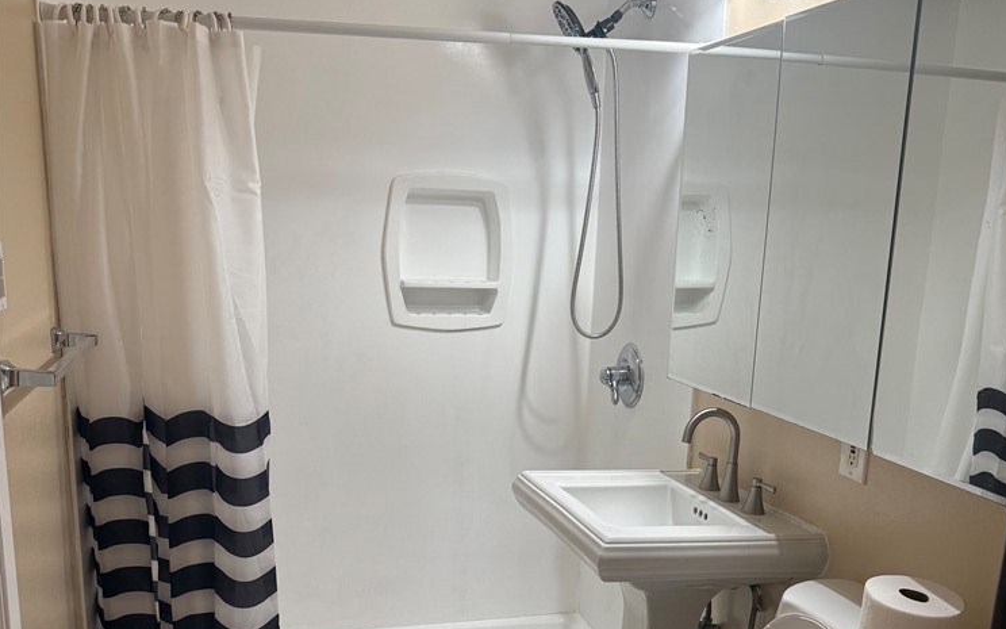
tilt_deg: -14.0
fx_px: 960
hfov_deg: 55.3
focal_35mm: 35
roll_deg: -2.2
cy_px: 448
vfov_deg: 35.7
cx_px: 515
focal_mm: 6.76
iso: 160
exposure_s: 1/124
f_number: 1.78
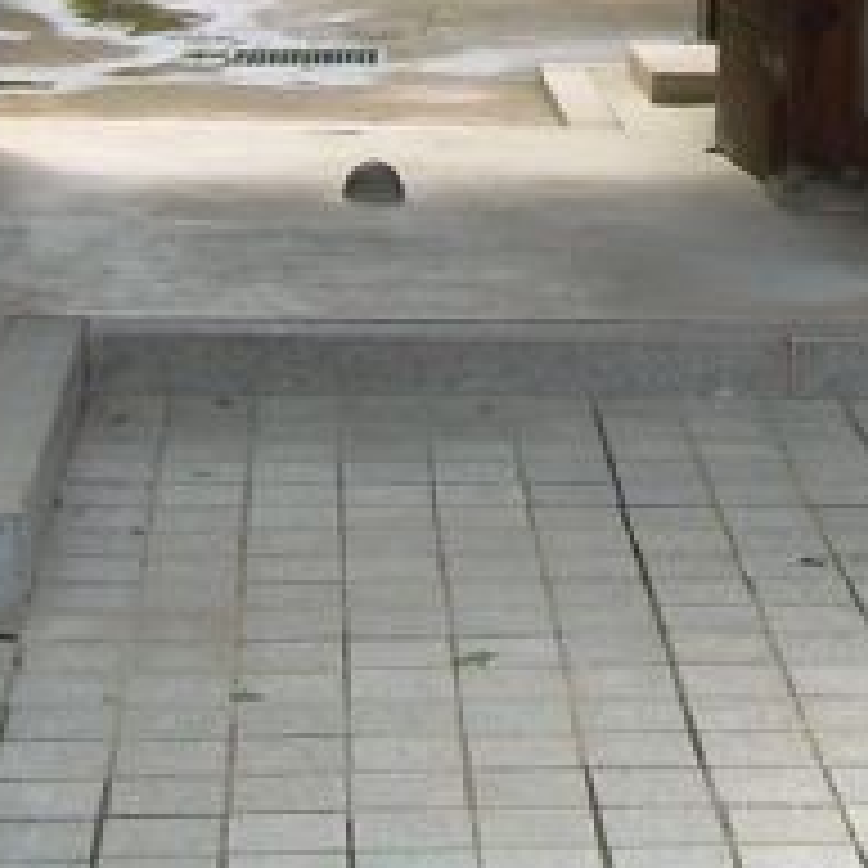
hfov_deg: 12.5
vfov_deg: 12.0
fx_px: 3943
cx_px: 679
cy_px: -418
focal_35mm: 139
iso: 50
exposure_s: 1/229
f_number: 2.8
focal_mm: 6.3
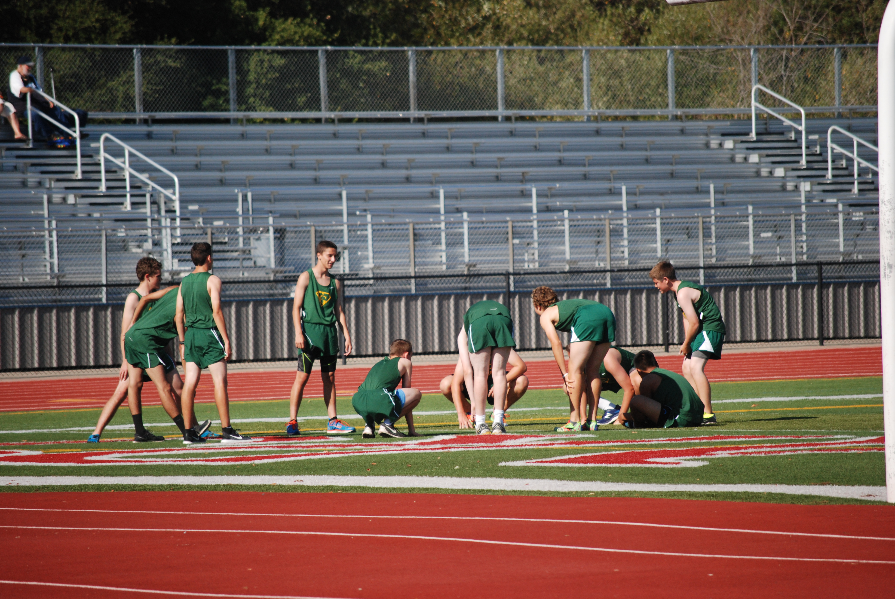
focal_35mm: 248
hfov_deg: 8.3
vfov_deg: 5.6
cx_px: 448
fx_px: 6160
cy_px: 300
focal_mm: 165
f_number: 5.3
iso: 400
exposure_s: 1/1600
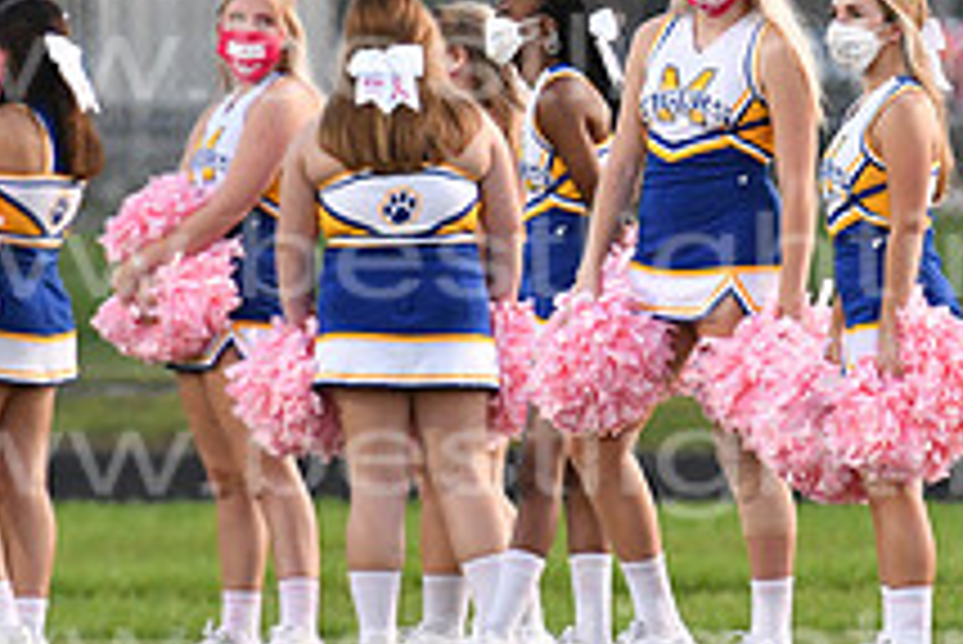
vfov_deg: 1.7
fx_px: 21735
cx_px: 828
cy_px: -29
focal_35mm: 812
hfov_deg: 2.5
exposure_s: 1/800
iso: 1600
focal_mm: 200
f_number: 4
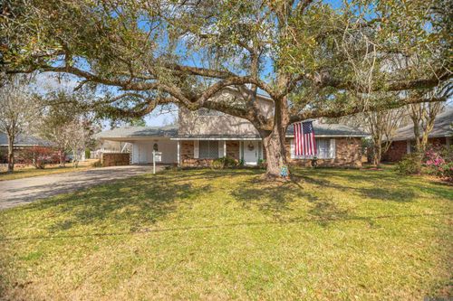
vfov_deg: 67.3
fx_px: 226
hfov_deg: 90.0
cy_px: 150
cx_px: 226
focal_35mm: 18
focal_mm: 18
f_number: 10
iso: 320
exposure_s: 1/500
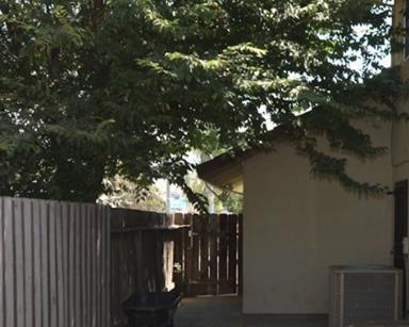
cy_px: 244
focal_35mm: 55
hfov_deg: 33.6
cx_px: 296
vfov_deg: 27.2
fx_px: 666
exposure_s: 1/160
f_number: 5.6
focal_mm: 10
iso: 100
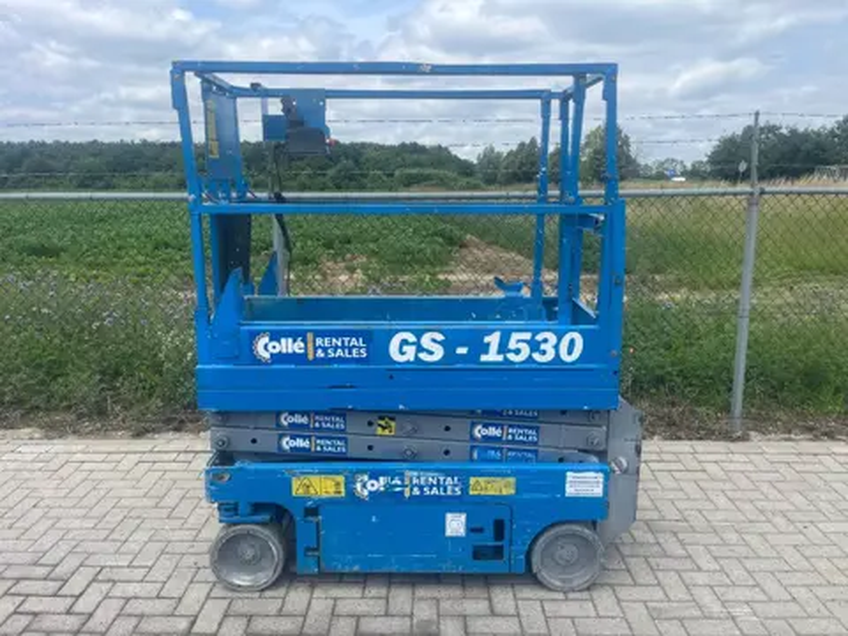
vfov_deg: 53.1
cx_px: 424
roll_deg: +0.7
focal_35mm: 26
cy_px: 318
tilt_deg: -12.7
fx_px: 637
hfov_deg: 67.3
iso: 50
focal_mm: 5.1
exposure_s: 1/2358
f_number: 1.6
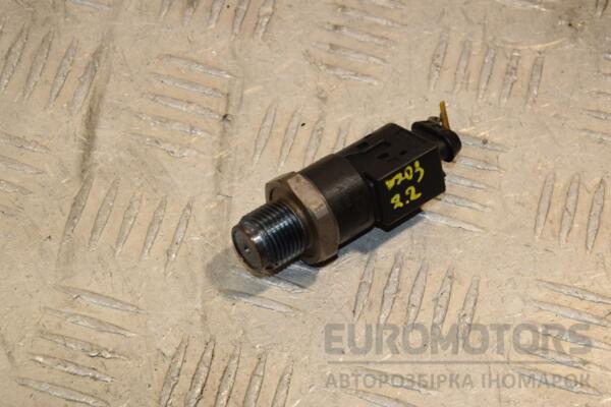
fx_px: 2037
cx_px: 306
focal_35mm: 120
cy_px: 204
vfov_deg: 11.4
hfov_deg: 17.1
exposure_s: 1/200
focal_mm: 80
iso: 800
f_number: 10
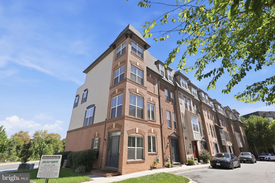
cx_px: 138
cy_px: 92
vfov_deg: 68.9
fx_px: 134
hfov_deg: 91.6
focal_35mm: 18
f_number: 8
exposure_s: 1/400
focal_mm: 17.5
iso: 200
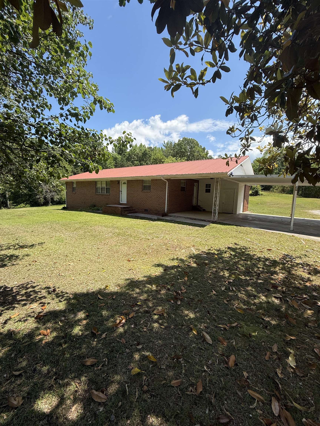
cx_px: 160
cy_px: 213
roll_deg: -2.0
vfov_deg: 102.1
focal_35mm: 14
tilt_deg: -5.5
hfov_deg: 85.7
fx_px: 173
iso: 50
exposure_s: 1/1235
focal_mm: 2.22
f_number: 2.2
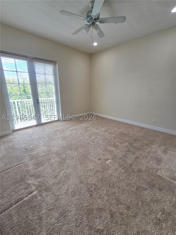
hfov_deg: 89.9
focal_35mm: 13
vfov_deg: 106.2
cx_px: 88
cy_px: 118
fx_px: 88
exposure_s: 1/143
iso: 50
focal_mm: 2.2
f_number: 2.2
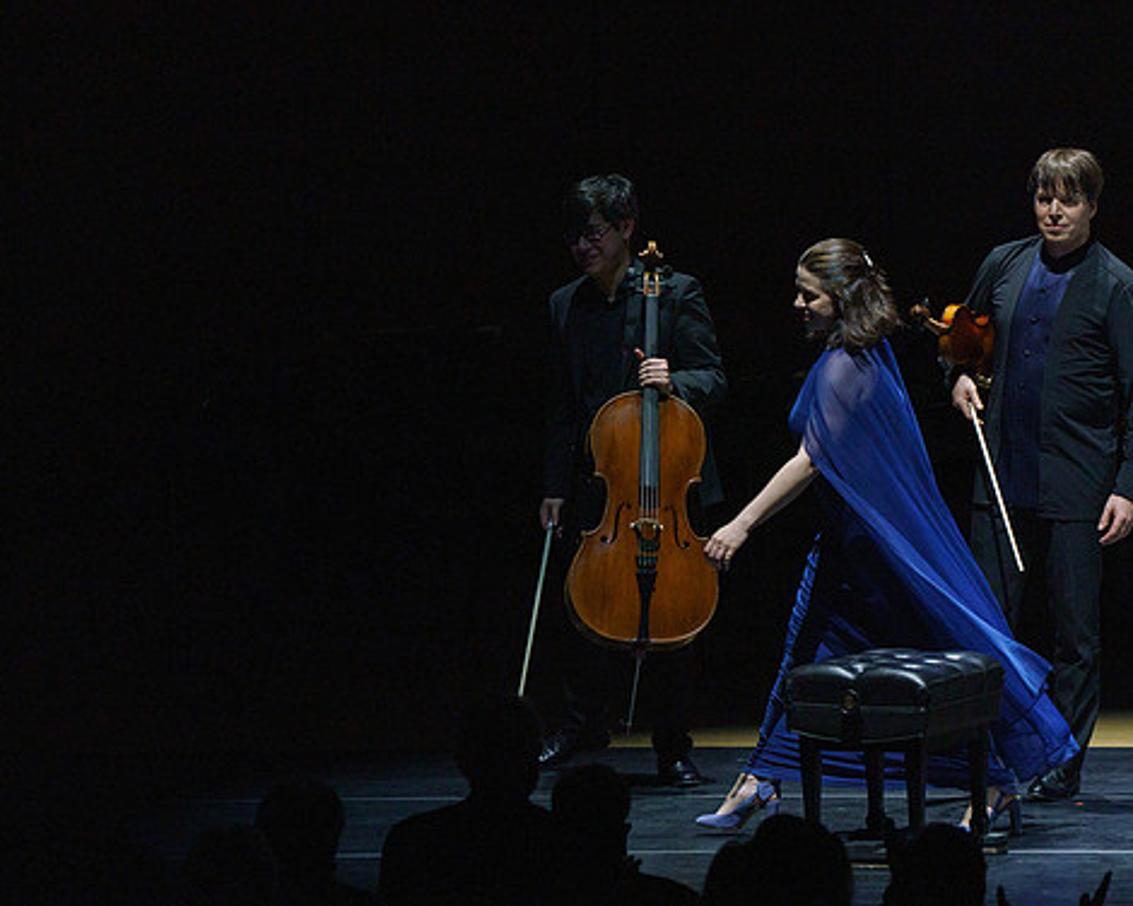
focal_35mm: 327
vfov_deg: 4.7
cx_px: 663
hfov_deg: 5.9
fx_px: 10965
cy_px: 445
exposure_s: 1/320
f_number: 8
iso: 3200
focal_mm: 282
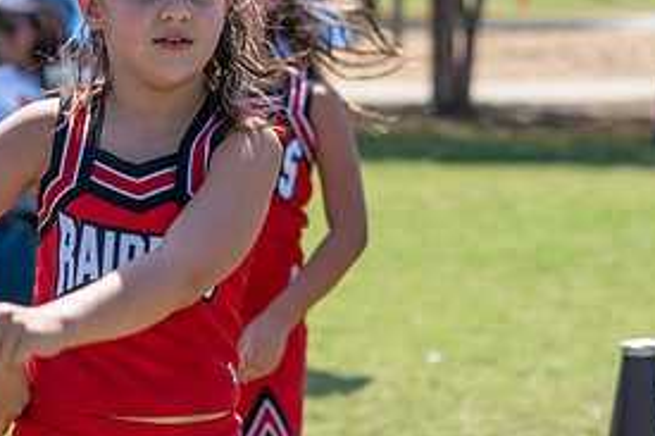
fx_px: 3837
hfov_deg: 9.7
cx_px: 83
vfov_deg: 6.5
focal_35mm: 211
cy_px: 175
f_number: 5.6
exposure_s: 1/640
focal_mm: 100
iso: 125
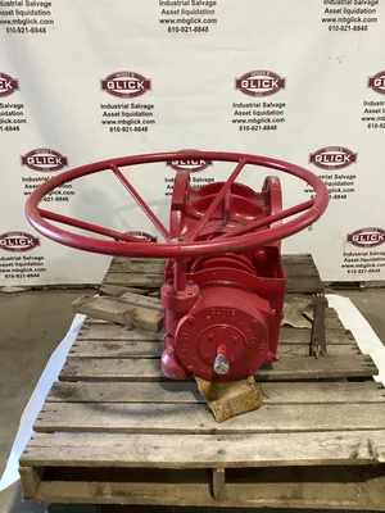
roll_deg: -0.1
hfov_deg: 45.4
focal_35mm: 31
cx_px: 192
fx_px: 460
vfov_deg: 58.4
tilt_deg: -21.1
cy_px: 256
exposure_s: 1/60
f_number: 2.4
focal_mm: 3.3
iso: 320
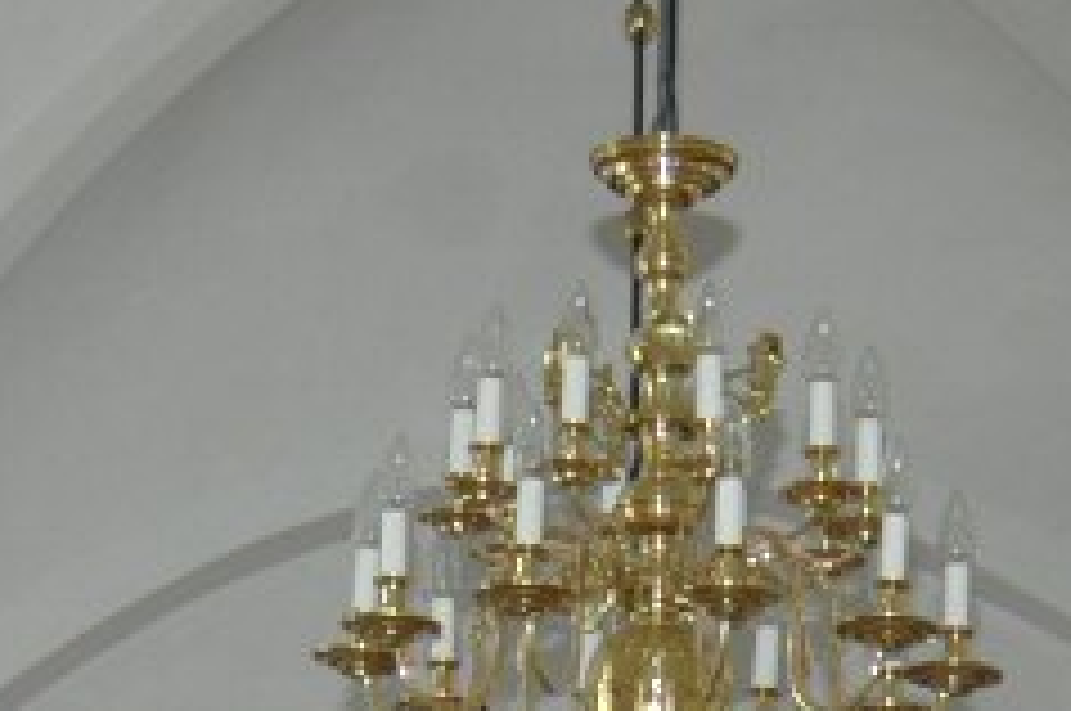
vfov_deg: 8.3
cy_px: 1192
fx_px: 4724
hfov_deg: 12.9
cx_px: 526
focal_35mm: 159
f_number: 4
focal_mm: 28
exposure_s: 1/60
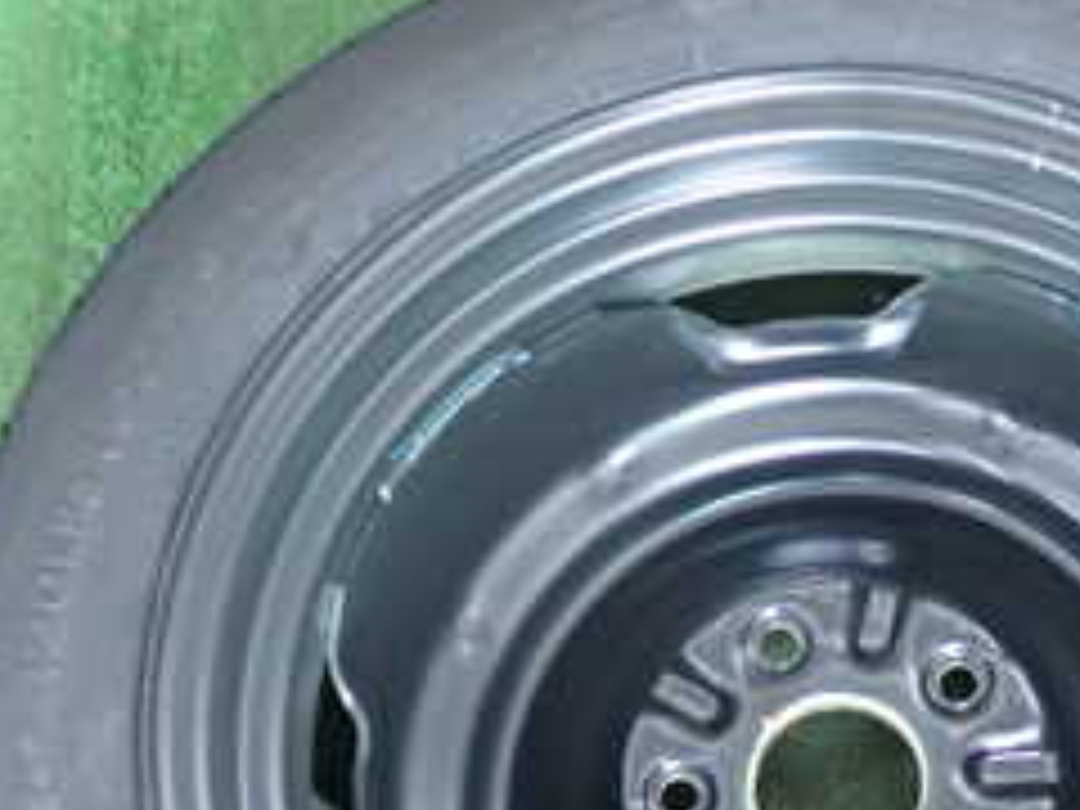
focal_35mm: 90
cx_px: 806
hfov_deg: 21.6
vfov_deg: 16.1
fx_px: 2808
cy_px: 788
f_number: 2.5
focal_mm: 6.37
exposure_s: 1/40
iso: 400
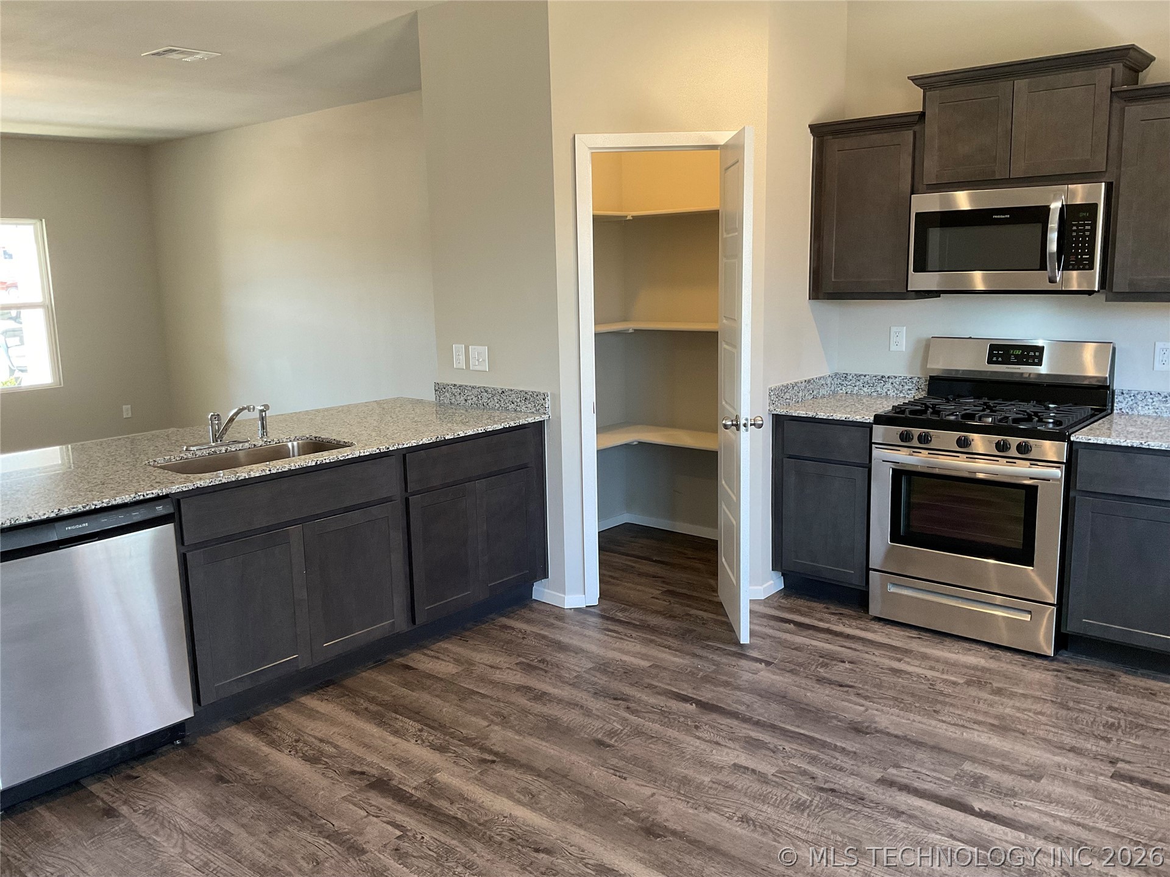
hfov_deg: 61.7
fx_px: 980
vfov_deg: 48.2
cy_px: 438
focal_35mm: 29
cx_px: 585
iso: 100
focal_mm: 3
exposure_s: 1/60
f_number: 1.8
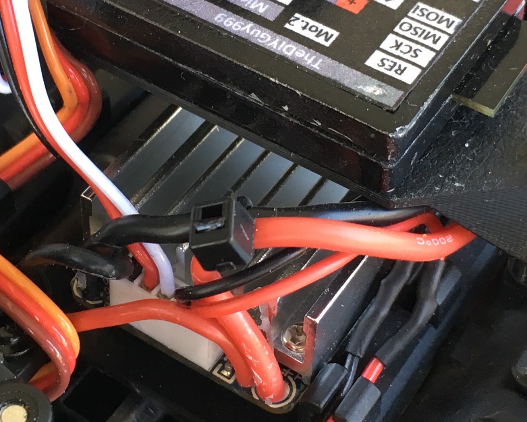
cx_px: 249
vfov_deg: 17.8
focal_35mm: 86
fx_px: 1342
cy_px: 146
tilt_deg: -50.1
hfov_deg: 22.2
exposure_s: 1/33
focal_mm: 4.15
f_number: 2.2
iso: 40
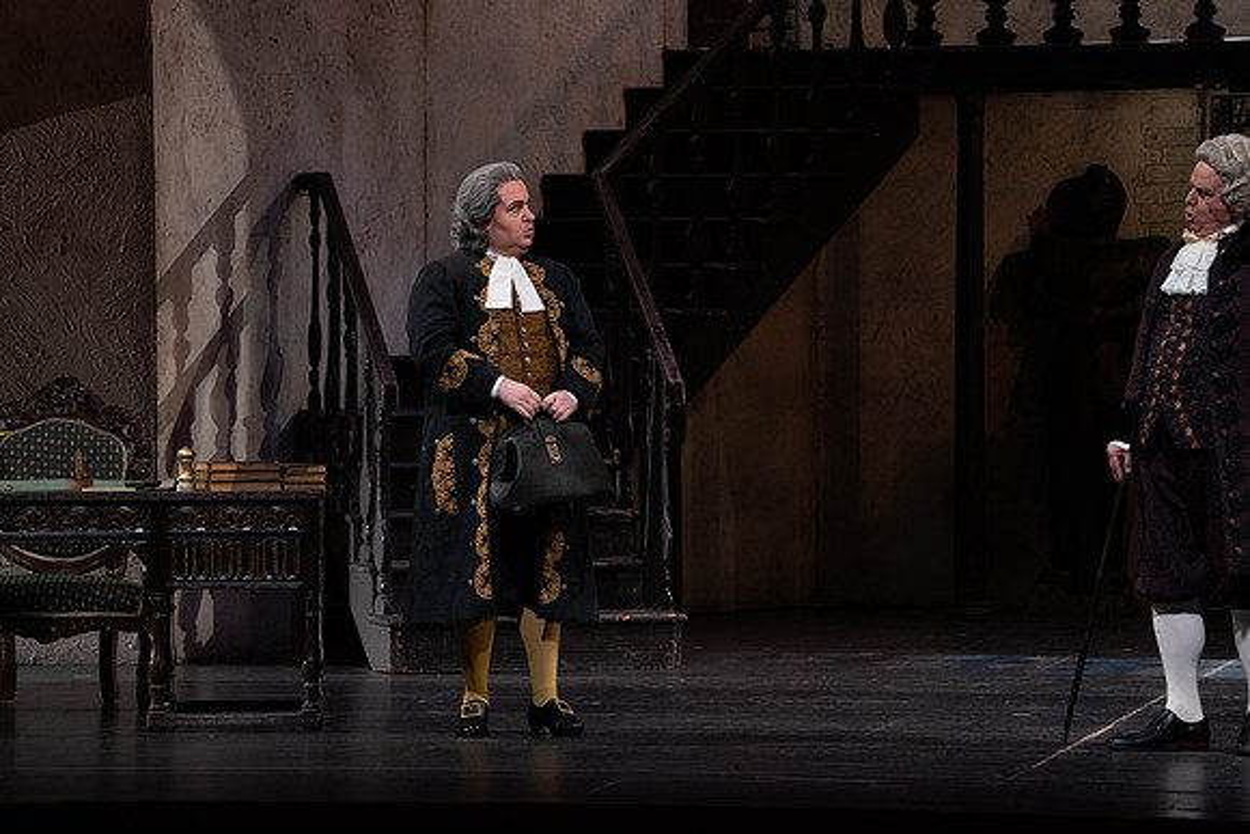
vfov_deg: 7.7
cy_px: 417
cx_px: 625
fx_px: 6216
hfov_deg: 11.5
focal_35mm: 179
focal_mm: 179
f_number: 8
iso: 3200
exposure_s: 1/250
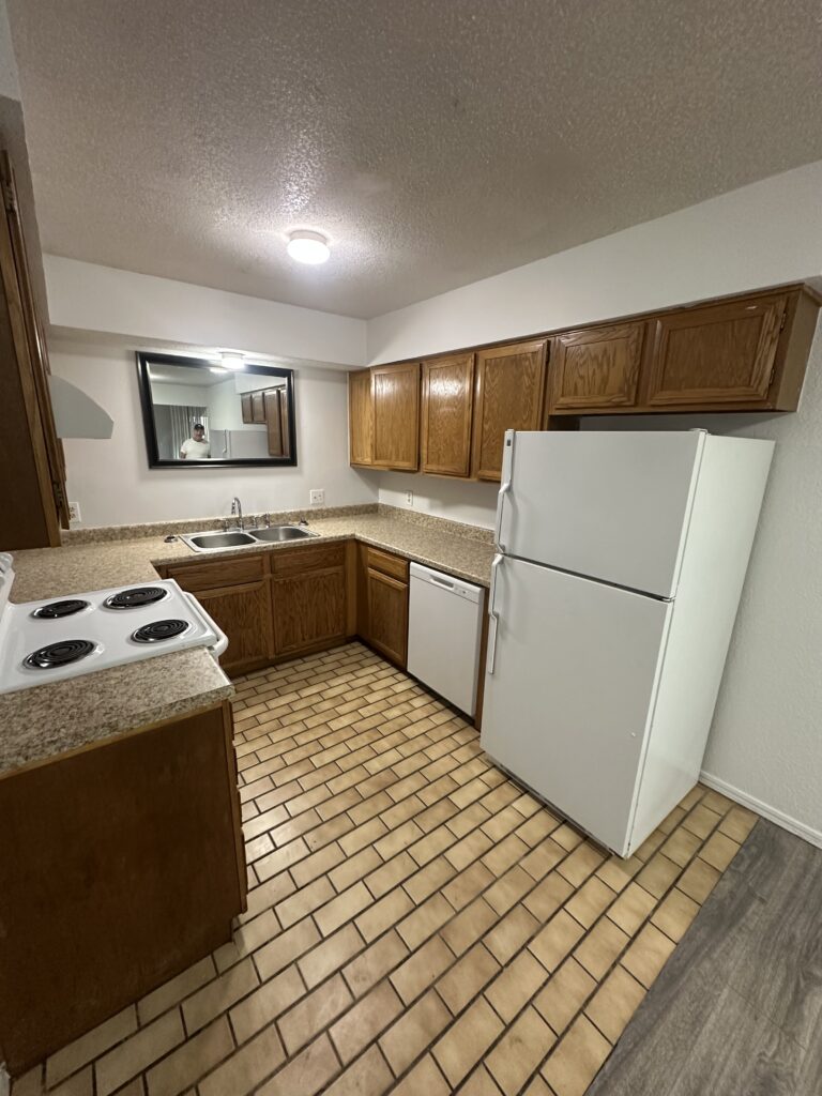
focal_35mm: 14
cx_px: 411
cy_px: 548
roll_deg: -2.2
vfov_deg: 102.1
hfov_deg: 85.7
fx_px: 443
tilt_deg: -14.7
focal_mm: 2.22
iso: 320
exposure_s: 1/60
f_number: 2.2
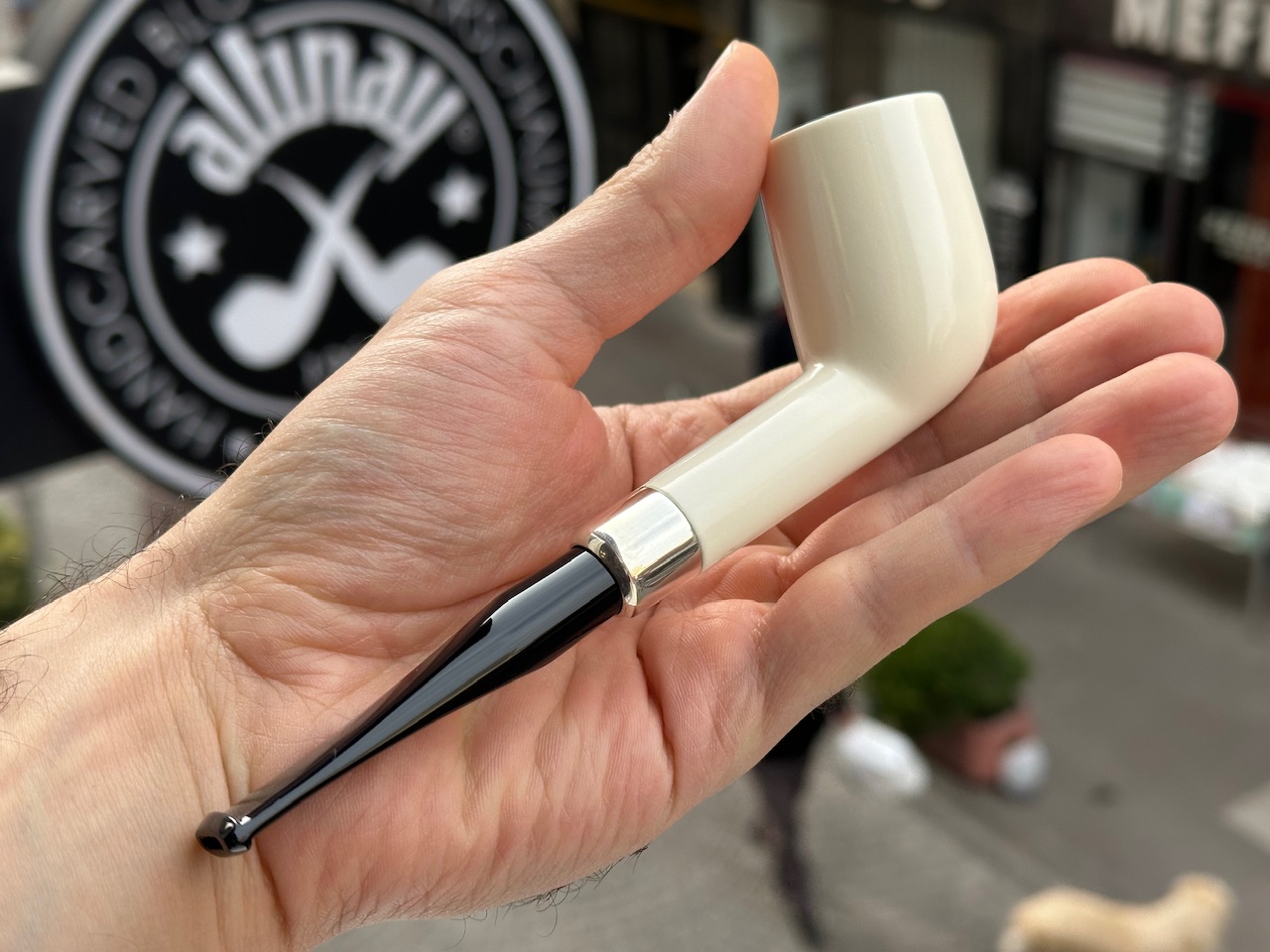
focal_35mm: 48
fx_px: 1761
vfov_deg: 30.3
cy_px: 476
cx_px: 635
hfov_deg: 39.7
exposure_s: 1/864
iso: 64
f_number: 1.78
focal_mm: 6.86
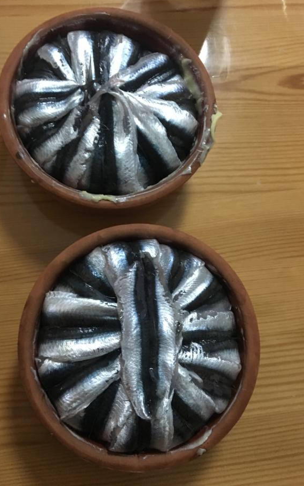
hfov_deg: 40.5
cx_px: 130
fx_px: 411
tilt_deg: -77.5
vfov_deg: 61.2
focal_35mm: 31
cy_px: 242
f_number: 2.2
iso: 250
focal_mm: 4.15
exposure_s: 1/17
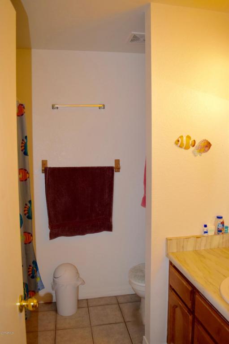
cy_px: 172
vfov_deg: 67.4
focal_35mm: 27
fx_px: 258
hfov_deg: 47.9
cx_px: 114
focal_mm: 18
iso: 800
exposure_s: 1/60
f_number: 4
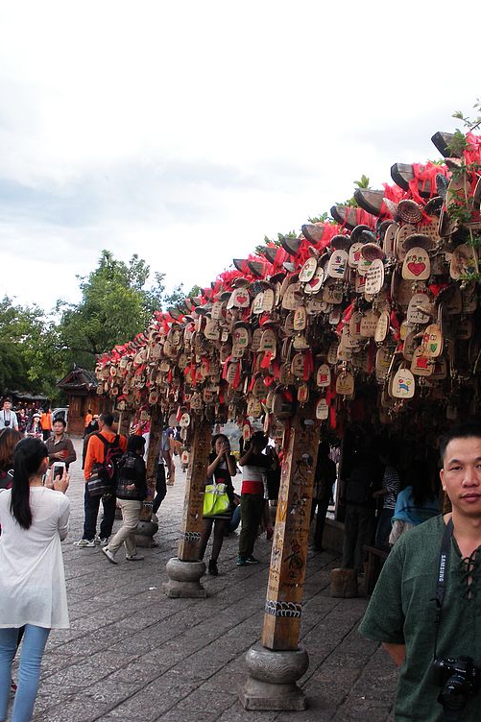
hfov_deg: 26.1
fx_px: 1023
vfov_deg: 38.9
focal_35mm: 51
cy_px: 363
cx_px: 367
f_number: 3.5
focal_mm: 6.3
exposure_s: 1/69.4
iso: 74
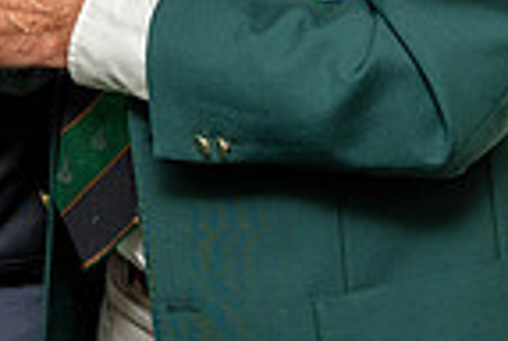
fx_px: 3662
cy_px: -282
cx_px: 110
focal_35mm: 259
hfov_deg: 7.9
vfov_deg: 5.3
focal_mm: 64
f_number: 5
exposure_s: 1/160
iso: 500
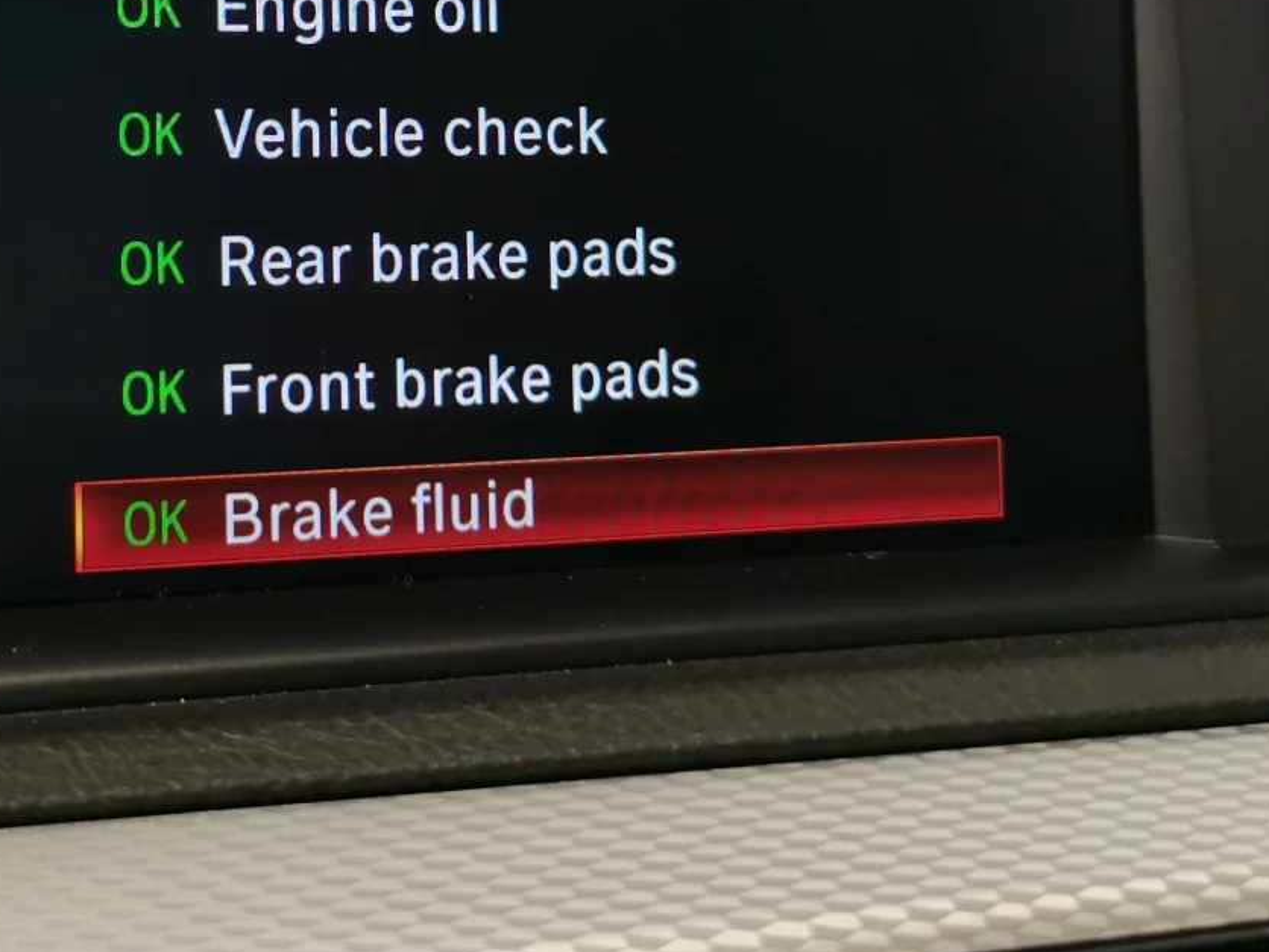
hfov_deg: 30.7
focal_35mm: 62
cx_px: 317
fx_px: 2273
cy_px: 74
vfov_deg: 23.0
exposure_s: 1/100
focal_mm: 5.58
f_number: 1.8
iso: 160
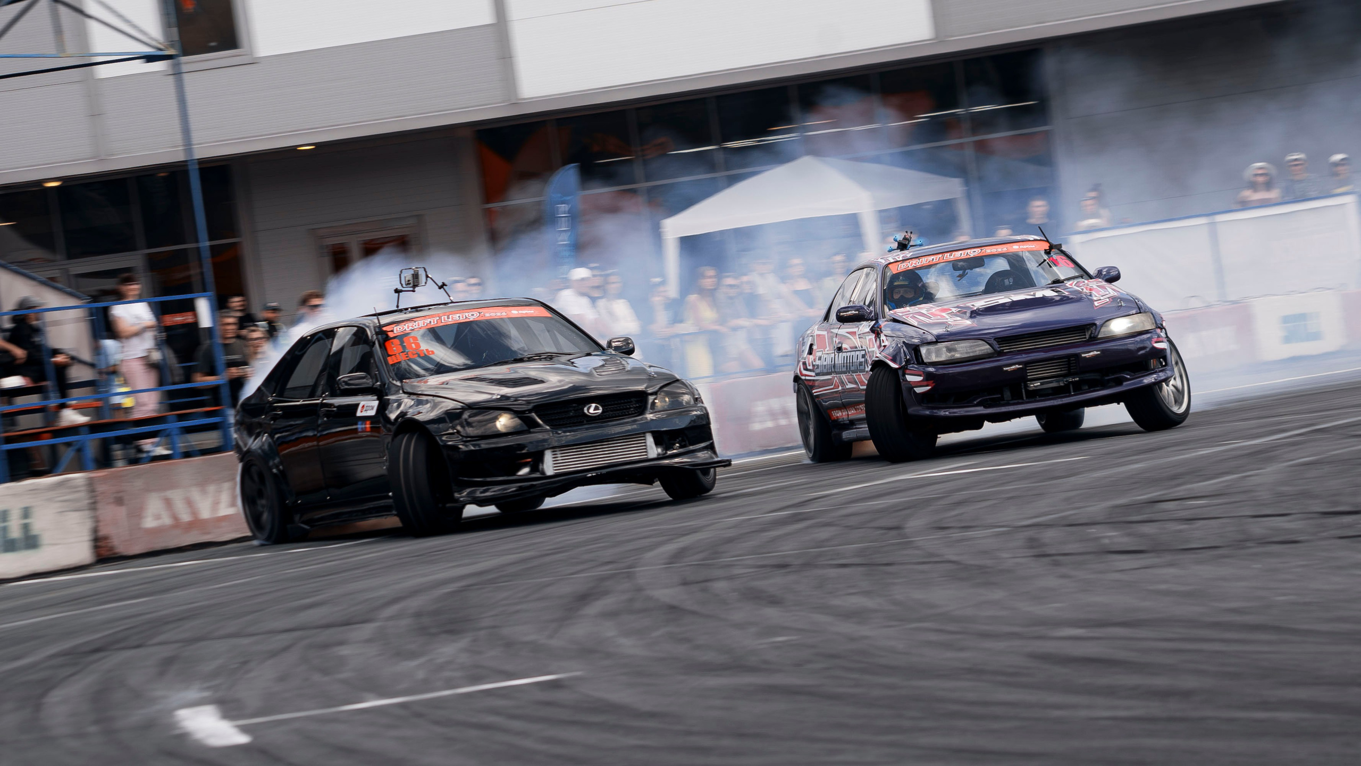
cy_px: 406
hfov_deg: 11.3
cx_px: 690
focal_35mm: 191
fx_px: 6904
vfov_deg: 6.4
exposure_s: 1/125
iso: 100
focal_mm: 110
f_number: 9
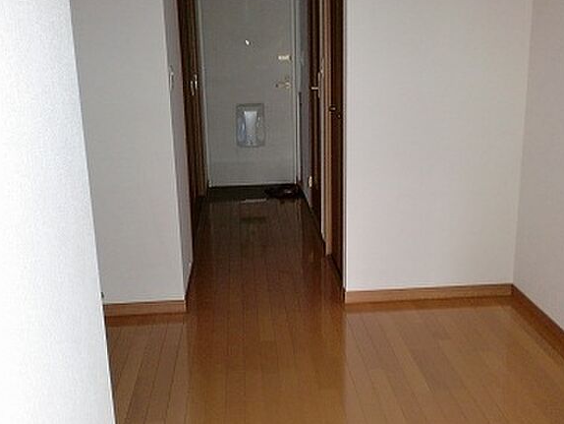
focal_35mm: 39
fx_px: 636
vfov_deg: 36.8
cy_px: 213
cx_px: 309
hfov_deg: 47.8
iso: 400
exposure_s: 1/50
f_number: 3.1
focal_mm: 6.3
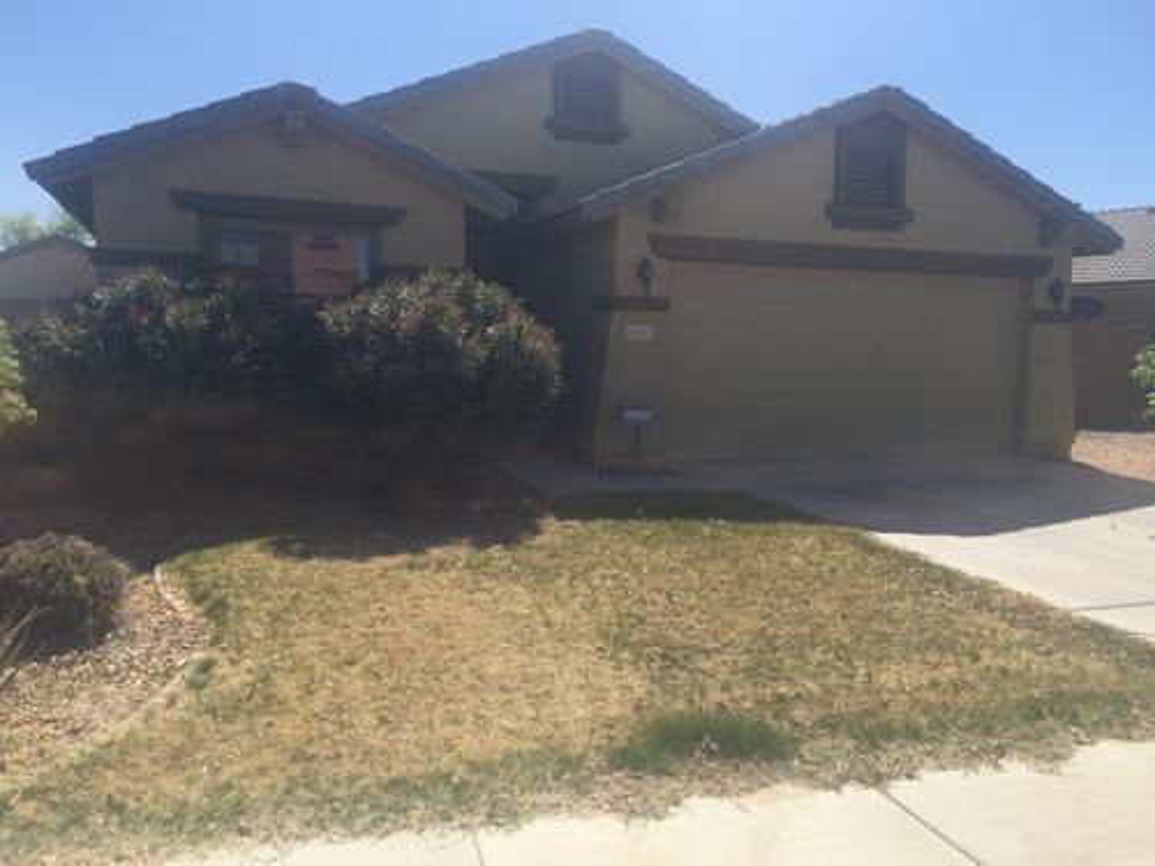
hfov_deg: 61.7
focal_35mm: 29
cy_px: 433
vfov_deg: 48.2
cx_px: 578
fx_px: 968
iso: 32
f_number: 2.2
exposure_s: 1/2326
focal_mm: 4.15
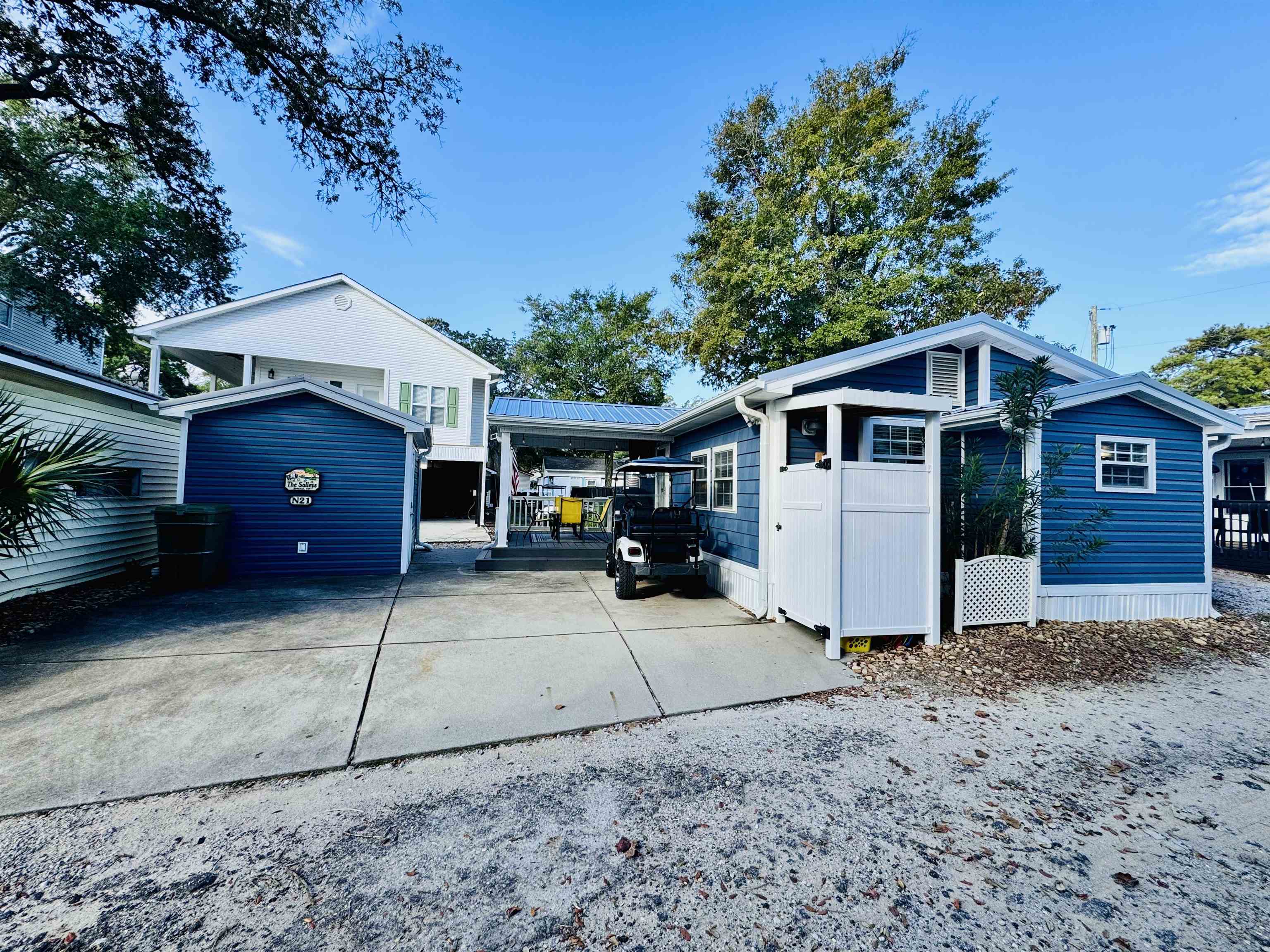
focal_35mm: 14
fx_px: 514
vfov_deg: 85.7
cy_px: 476
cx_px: 635
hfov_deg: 102.1
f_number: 2.2
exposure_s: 1/591
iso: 40
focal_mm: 2.22
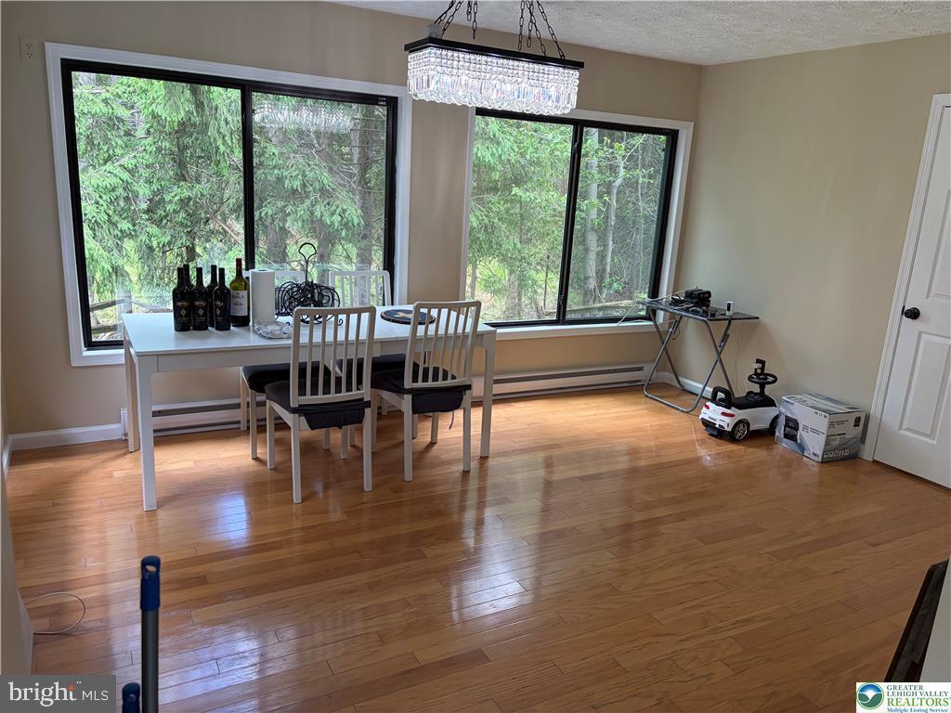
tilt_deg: -13.7
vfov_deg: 53.1
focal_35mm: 26
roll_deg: -3.4
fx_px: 714
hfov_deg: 67.3
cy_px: 356
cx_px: 476
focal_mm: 5.96
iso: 125
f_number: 1.6
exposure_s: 1/232
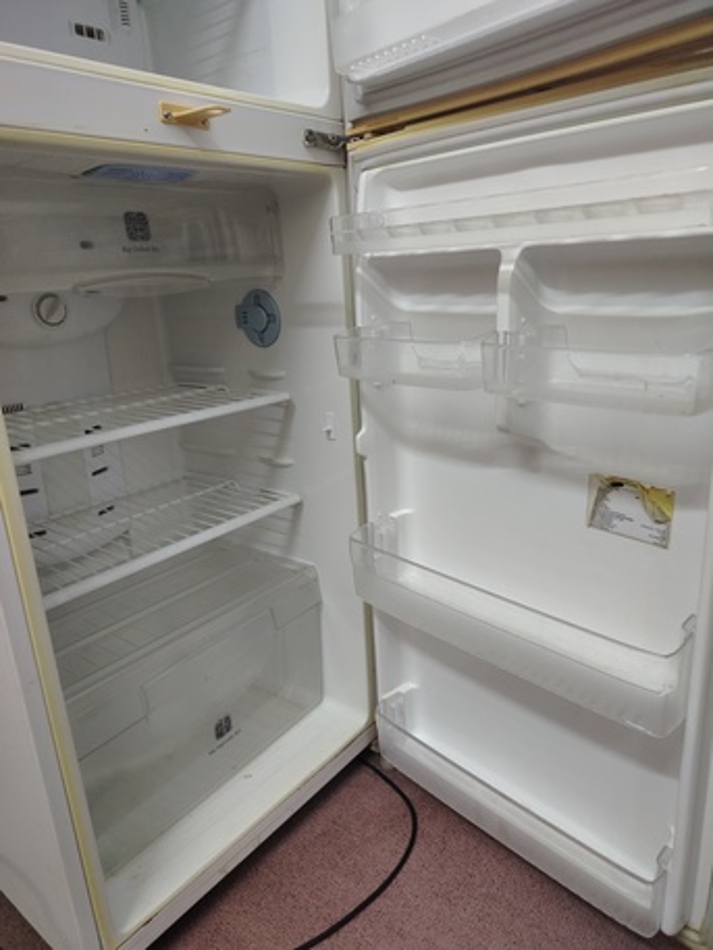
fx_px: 659
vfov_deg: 71.6
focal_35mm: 24
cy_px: 475
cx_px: 356
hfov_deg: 56.8
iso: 822
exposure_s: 1/50
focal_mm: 5.25
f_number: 1.75
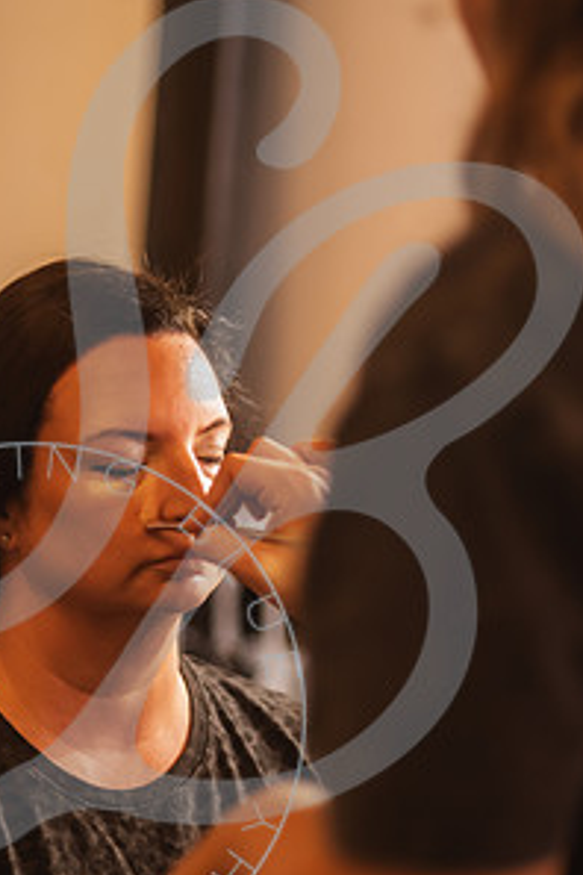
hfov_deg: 10.6
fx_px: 3133
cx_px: 165
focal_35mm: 129
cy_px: 492
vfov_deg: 15.9
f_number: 1.8
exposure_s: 1/200
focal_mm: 85
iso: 640
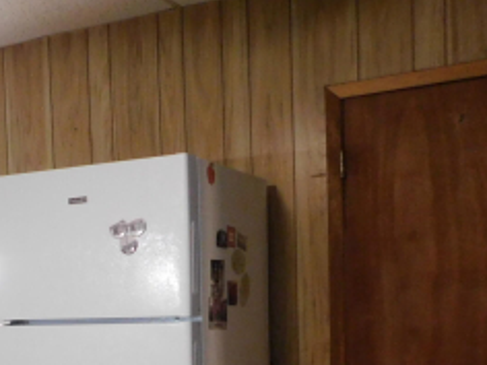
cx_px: -5
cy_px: 379
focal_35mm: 65
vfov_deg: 21.6
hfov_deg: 28.0
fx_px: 914
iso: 400
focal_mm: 4
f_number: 3
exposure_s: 1/13
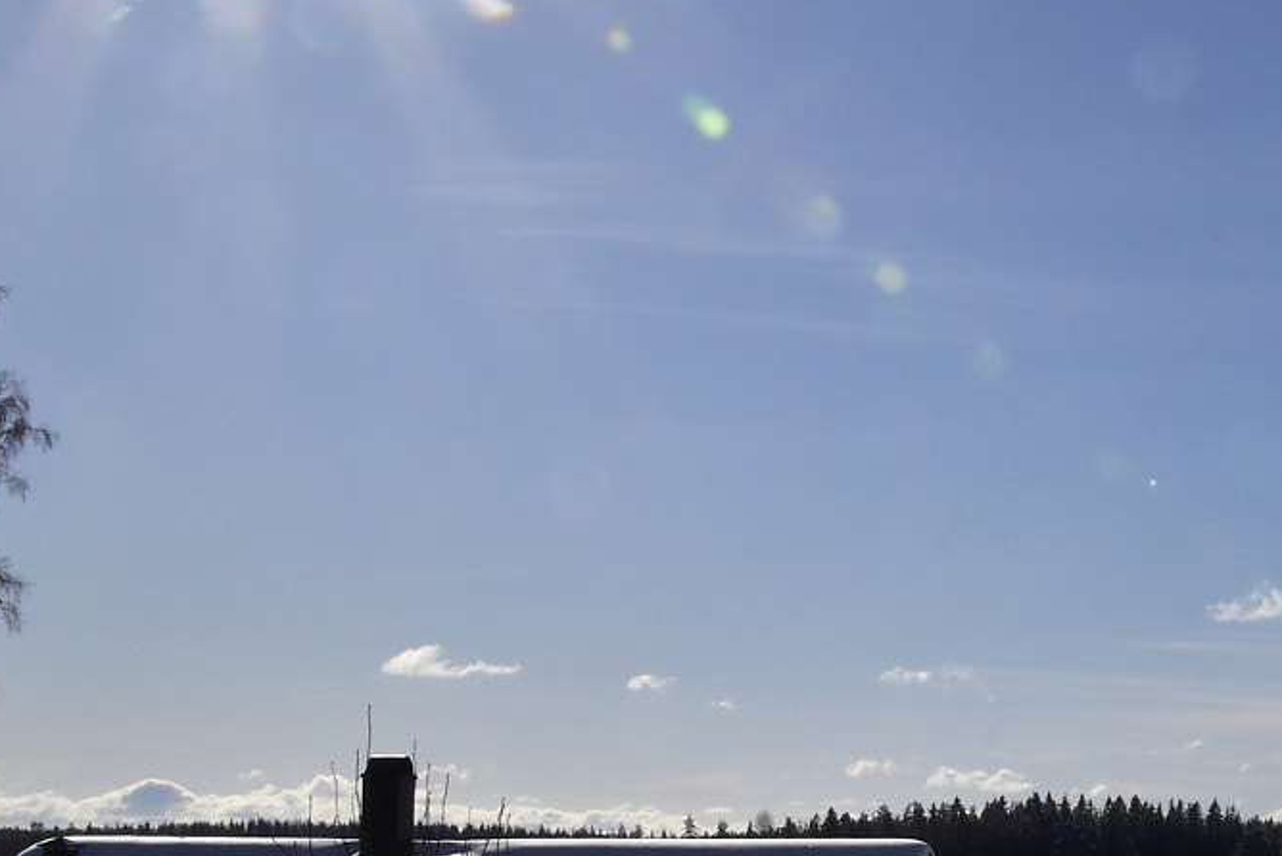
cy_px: 637
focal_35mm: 79
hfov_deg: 24.2
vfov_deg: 17.2
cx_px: 1357
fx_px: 2814
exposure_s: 1/1250
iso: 1250
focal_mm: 22
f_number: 18
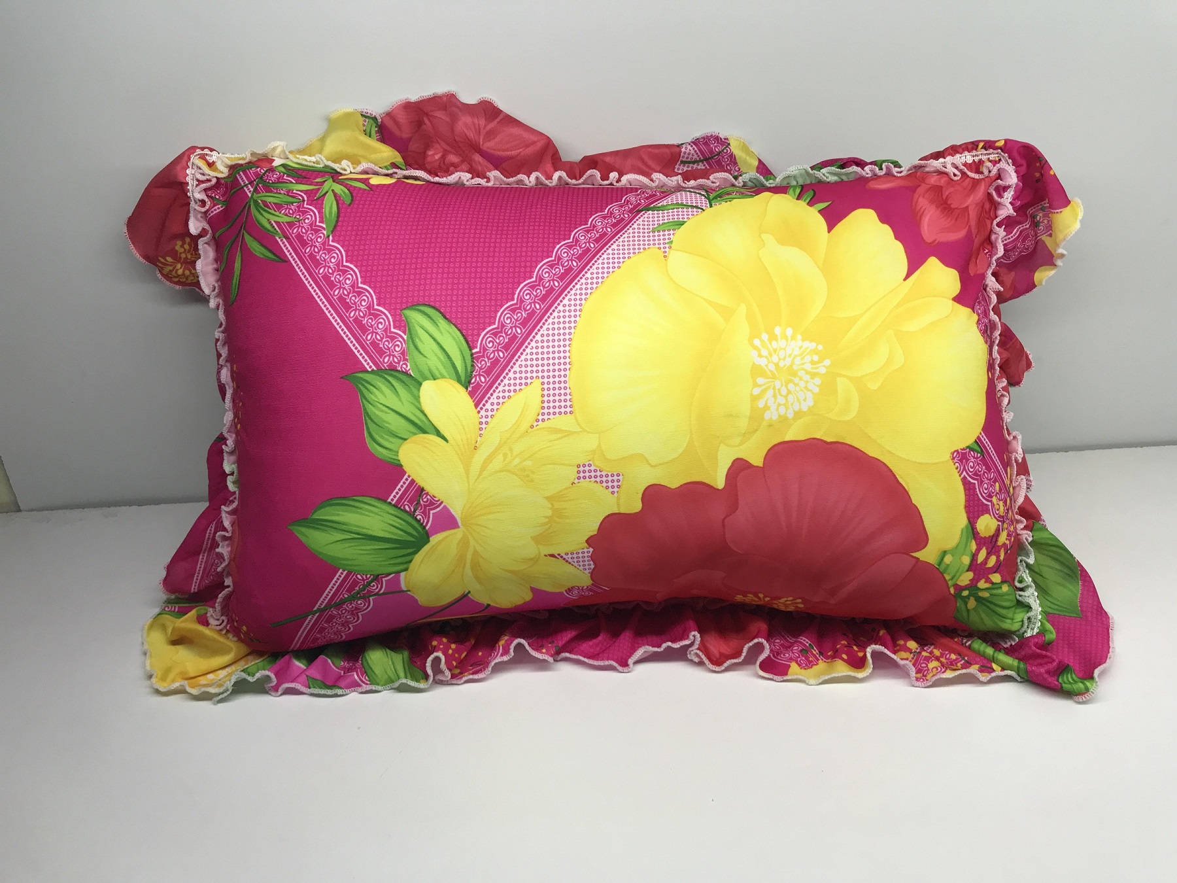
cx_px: 588
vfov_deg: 49.7
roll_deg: +1.9
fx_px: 952
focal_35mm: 28
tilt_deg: -27.8
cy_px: 442
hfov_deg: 63.4
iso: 40
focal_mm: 3.99
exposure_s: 1/100
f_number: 1.8
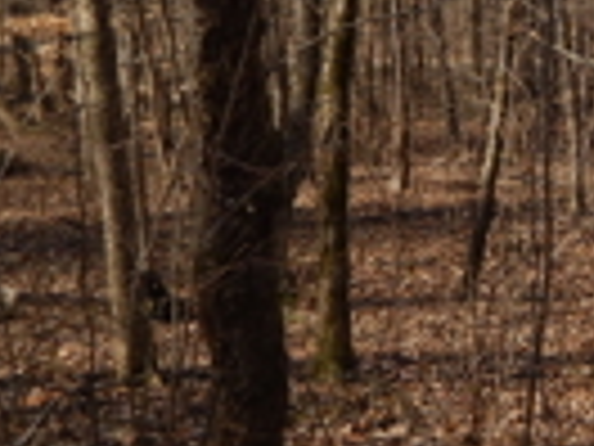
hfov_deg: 18.5
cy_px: -23
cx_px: 882
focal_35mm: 94
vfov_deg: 15.4
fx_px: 1613
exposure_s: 1/800
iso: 200
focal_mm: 5.6
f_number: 3.2
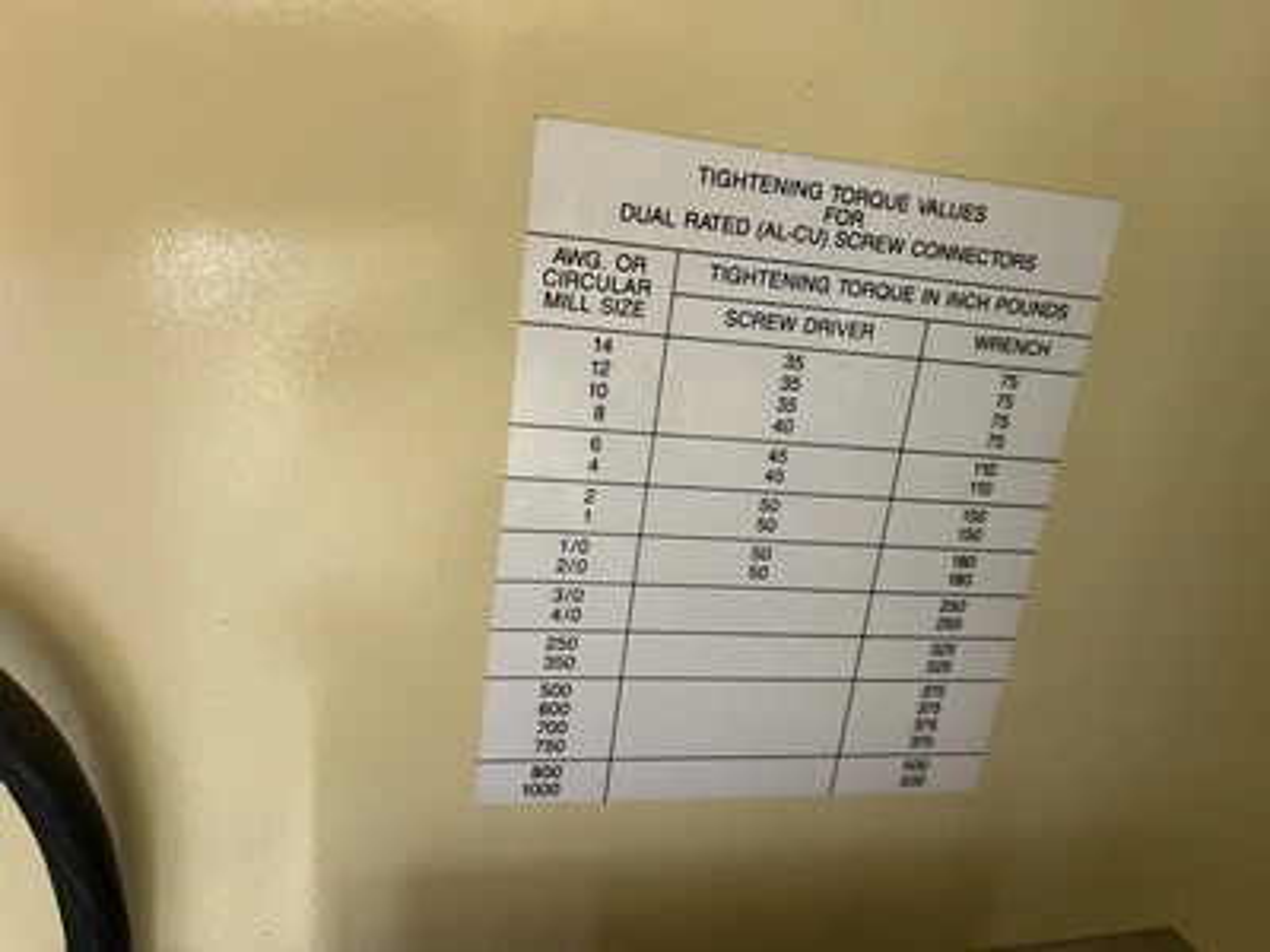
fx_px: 954
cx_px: 635
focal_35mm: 26
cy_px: 476
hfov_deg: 67.3
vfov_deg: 53.1
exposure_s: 1/60
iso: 320
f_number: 1.6
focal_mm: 5.1
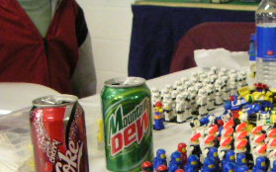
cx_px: 182
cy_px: 232
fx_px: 677
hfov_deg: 23.0
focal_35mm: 90
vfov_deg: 13.9
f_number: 2.8
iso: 400
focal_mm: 4.8
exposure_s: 1/20
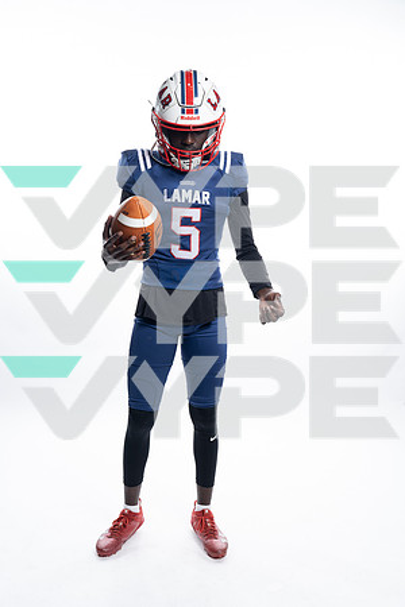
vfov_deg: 44.5
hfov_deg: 30.5
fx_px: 742
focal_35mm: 44
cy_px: 304
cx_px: 202
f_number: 5.6
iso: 200
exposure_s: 1/250
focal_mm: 44
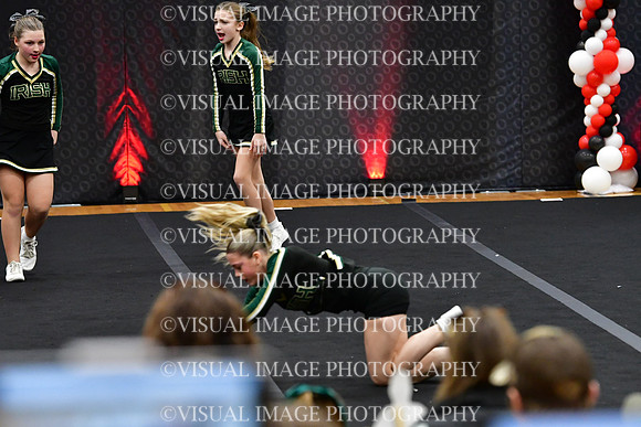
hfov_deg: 10.2
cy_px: 214
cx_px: 320
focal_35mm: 202
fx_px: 3597
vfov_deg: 6.8
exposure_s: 1/500
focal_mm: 135
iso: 5000
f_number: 3.5
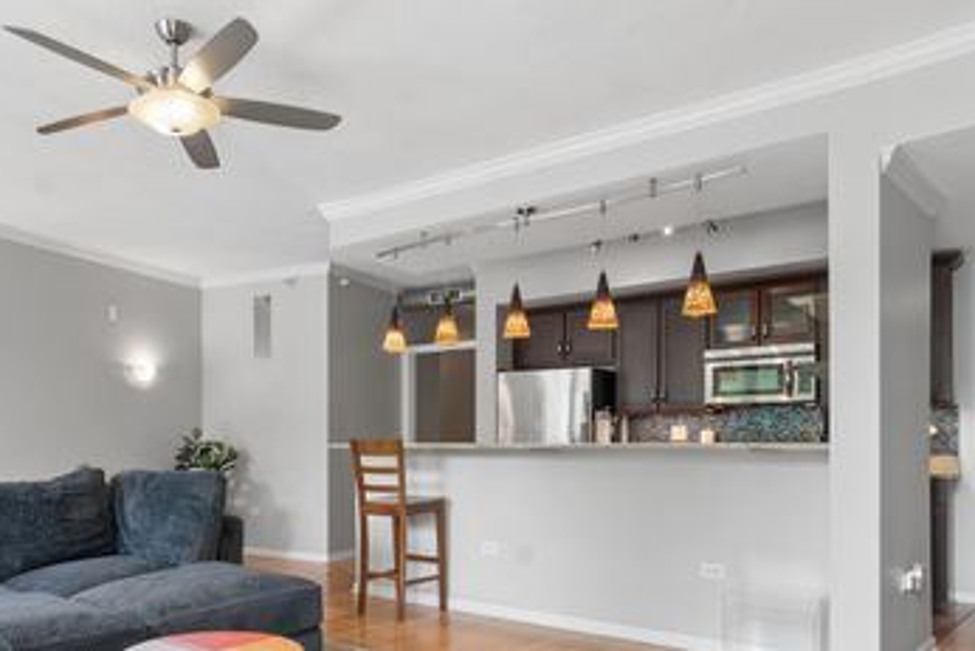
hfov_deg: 68.5
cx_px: 378
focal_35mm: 26
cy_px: 444
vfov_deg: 48.6
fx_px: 704
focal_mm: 12
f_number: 8
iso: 200
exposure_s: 1/8
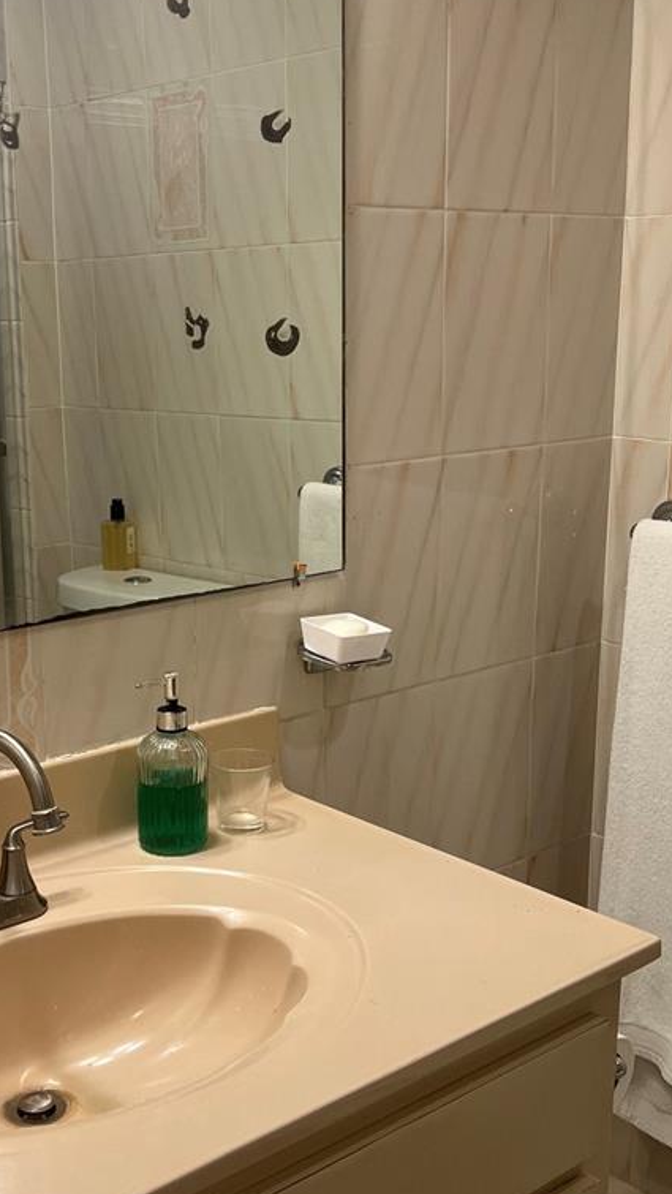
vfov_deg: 45.5
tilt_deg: -12.4
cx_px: 250
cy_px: 623
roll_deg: +0.2
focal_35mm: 45
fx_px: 1425
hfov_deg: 26.5
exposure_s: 1/120
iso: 80
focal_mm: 5.7
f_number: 1.5
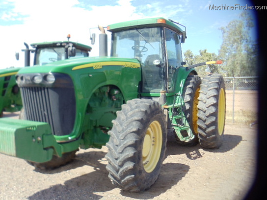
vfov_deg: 32.9
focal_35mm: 44
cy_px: 100
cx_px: 134
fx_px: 339
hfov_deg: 42.9
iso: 80
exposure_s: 1/400
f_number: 3.5
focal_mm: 6
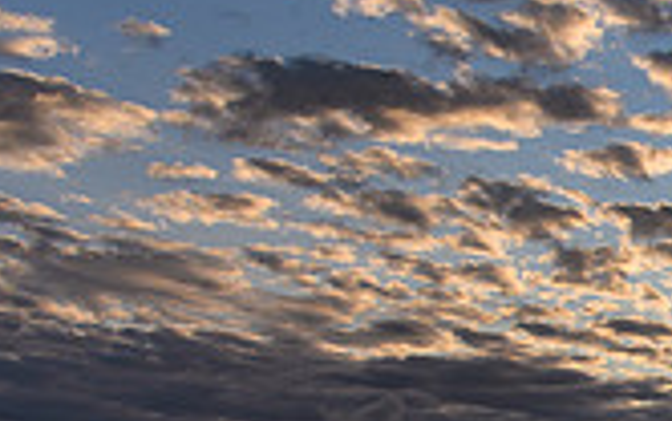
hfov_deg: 19.7
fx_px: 1576
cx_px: 1101
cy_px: 690
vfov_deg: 14.0
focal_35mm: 86
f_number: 9
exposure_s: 1/3
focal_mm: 24
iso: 100
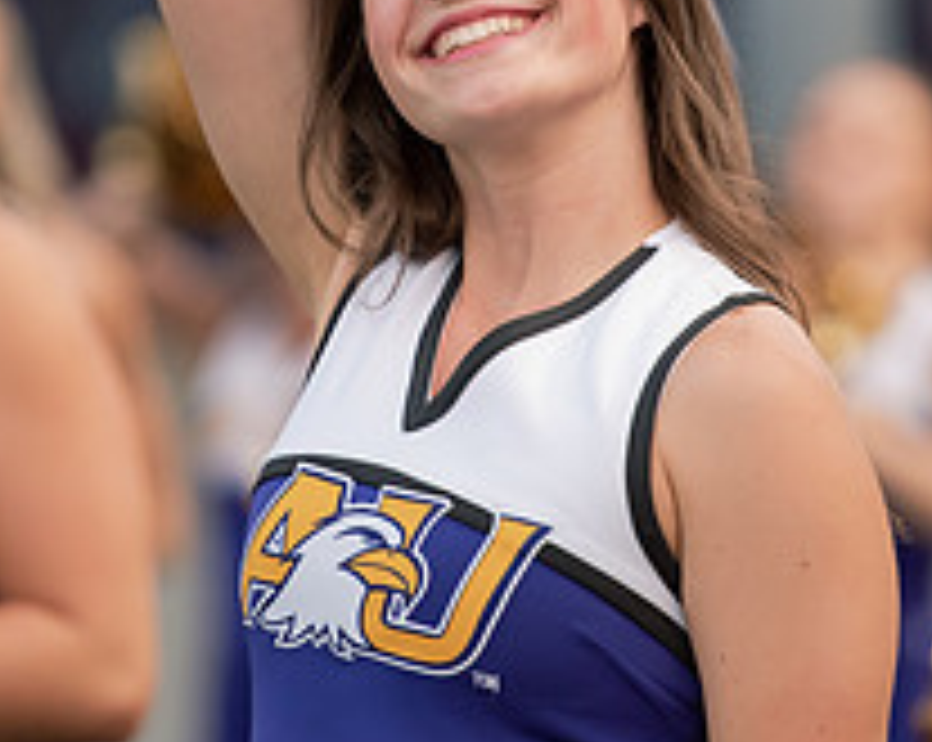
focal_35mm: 514
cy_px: 43
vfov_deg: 3.0
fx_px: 14158
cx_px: 459
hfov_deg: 3.8
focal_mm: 195
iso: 1250
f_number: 3.5
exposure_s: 1/1000
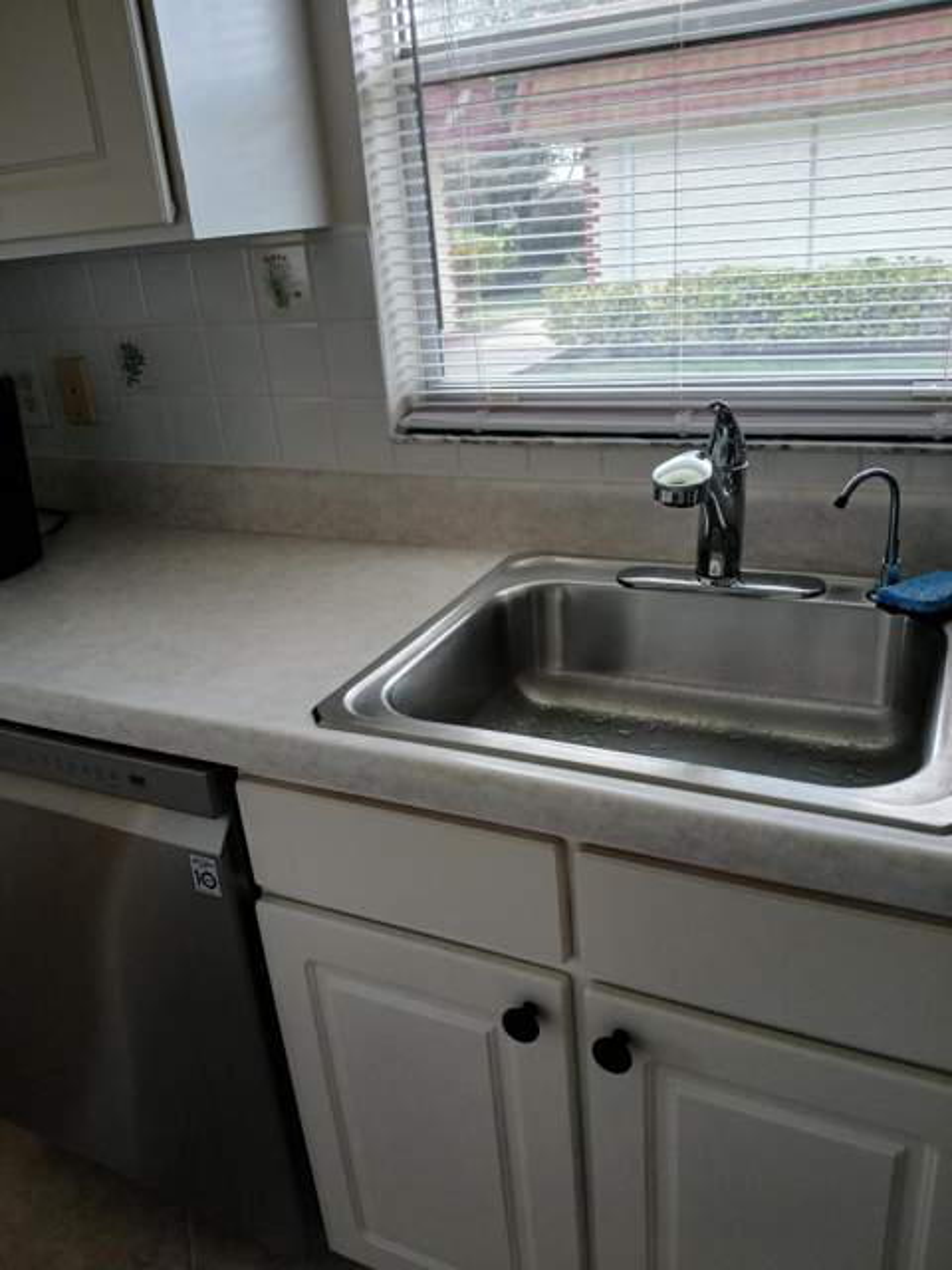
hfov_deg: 53.1
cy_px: 635
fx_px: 953
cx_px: 476
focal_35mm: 26
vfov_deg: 67.3
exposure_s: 1/60
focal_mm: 3.98
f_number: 1.8
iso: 64
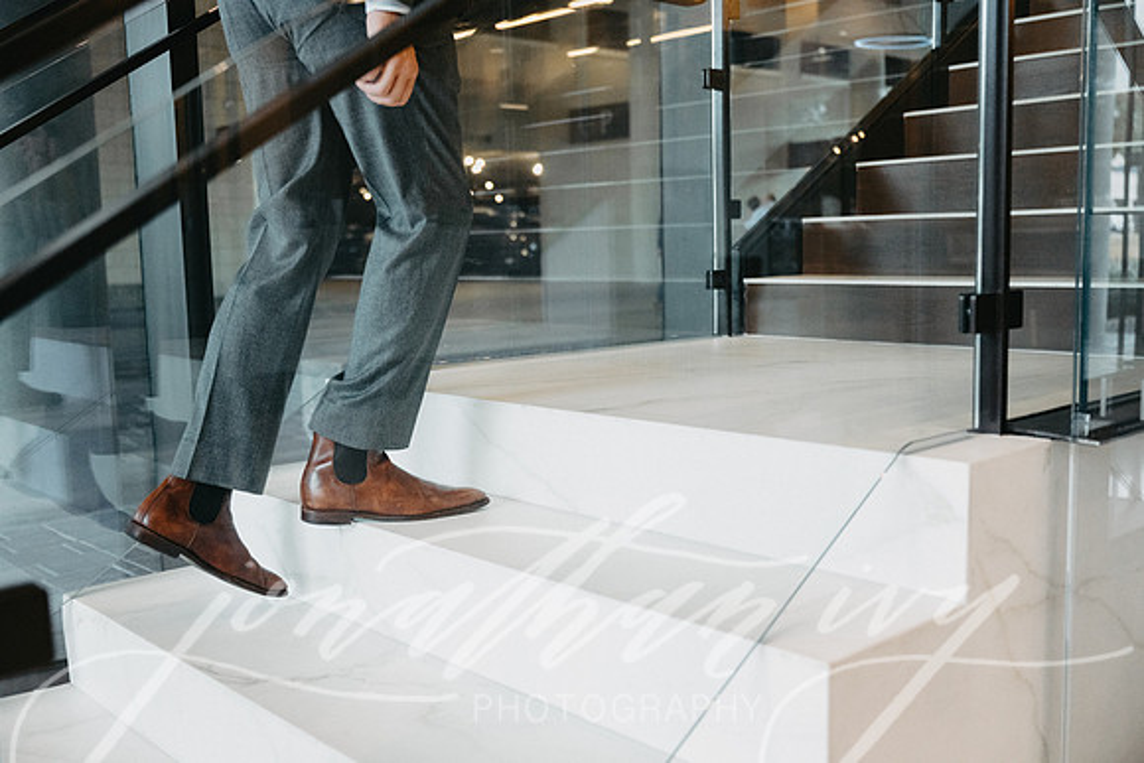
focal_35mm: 36
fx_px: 1144
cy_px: 382
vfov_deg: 36.9
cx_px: 572
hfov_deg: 53.1
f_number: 2.8
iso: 2000
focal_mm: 36
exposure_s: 1/800
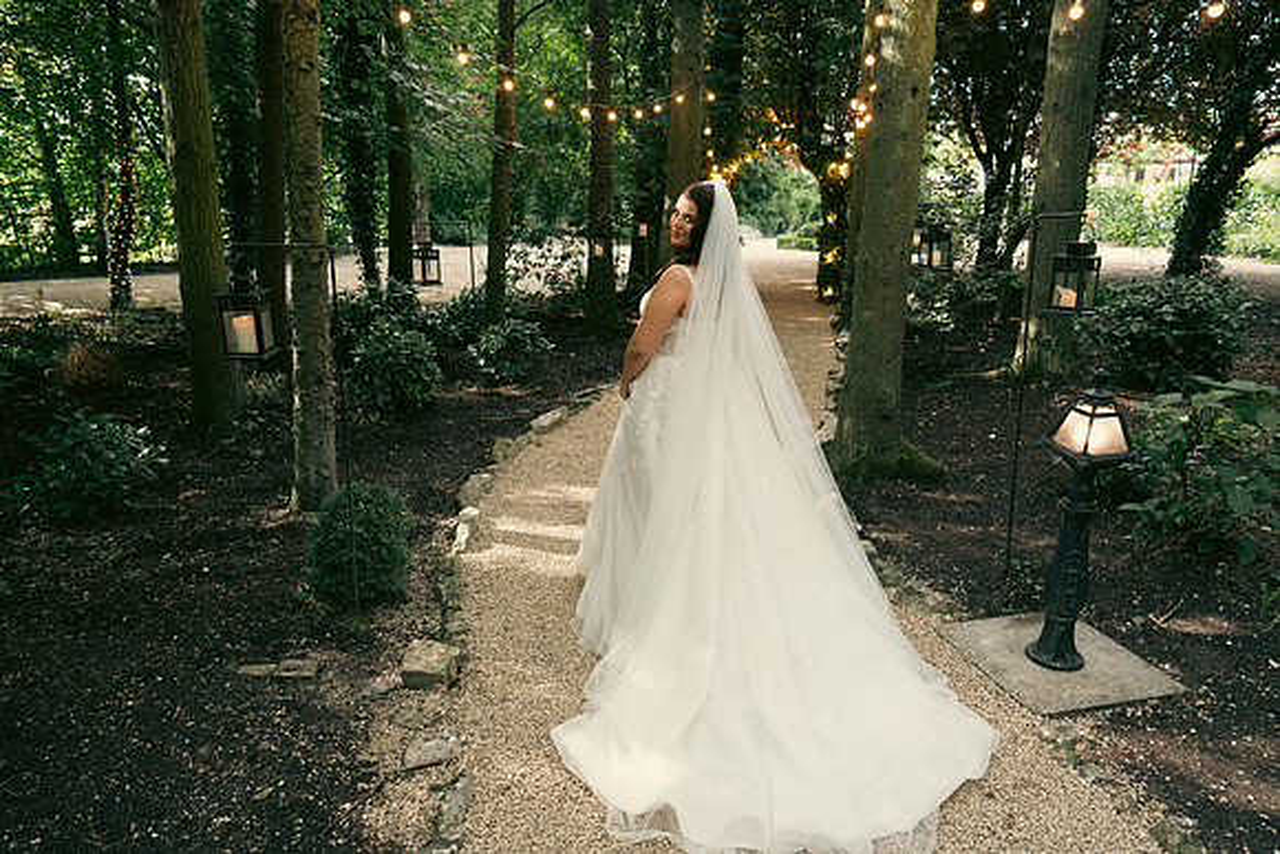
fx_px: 853
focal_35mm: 24
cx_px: 640
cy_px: 427
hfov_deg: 73.7
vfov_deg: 53.2
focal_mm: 24
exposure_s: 1/200
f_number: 3.5
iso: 500
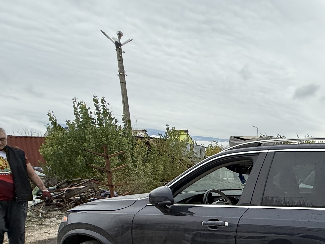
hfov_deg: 44.5
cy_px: 229
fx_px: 300
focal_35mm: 32
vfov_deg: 40.1
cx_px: 351
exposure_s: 1/518
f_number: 2.2
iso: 64
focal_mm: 2.22
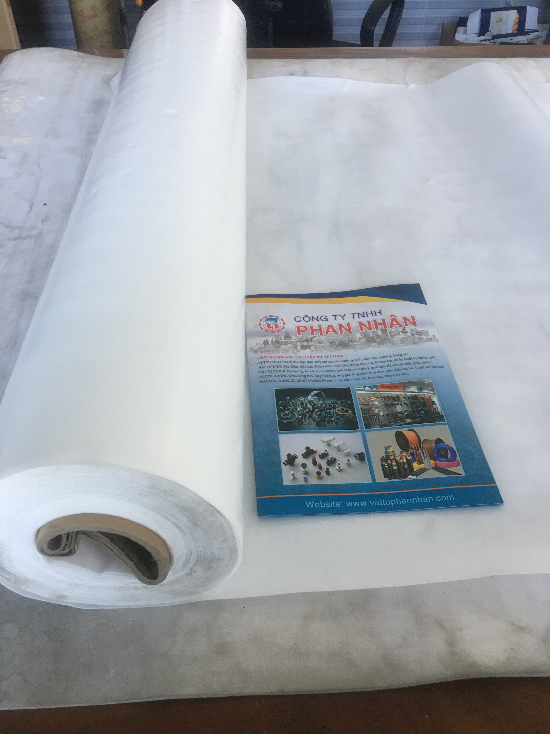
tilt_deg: -43.6
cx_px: 275
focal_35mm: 29
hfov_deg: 48.2
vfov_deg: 61.7
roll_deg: -1.0
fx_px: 614
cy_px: 367
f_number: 2.2
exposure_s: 1/17
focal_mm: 4.15
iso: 40
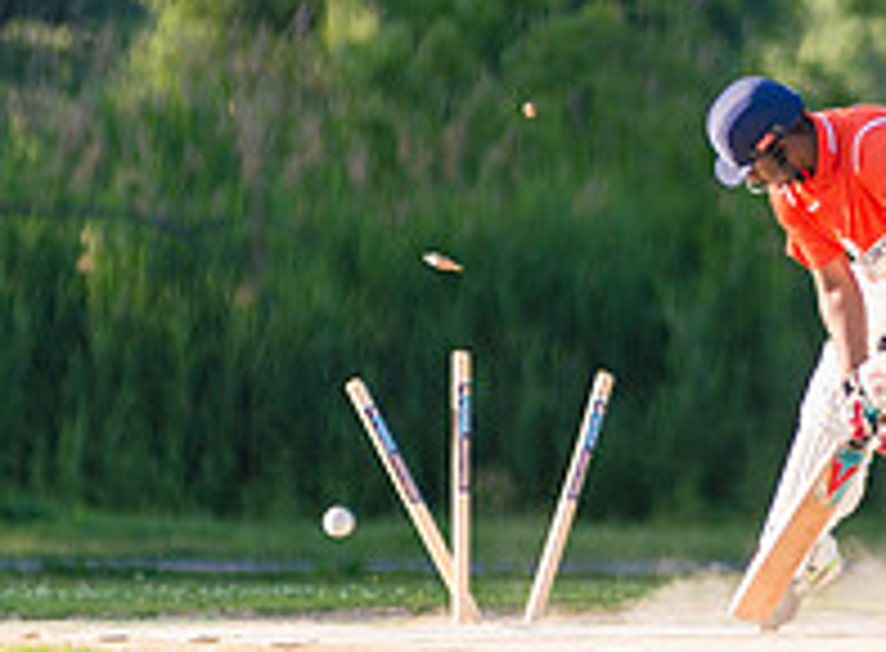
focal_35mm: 774
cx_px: 906
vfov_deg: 1.9
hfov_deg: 2.6
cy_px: 94
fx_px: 19679
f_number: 2.8
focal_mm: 200
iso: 400
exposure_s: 1/2000
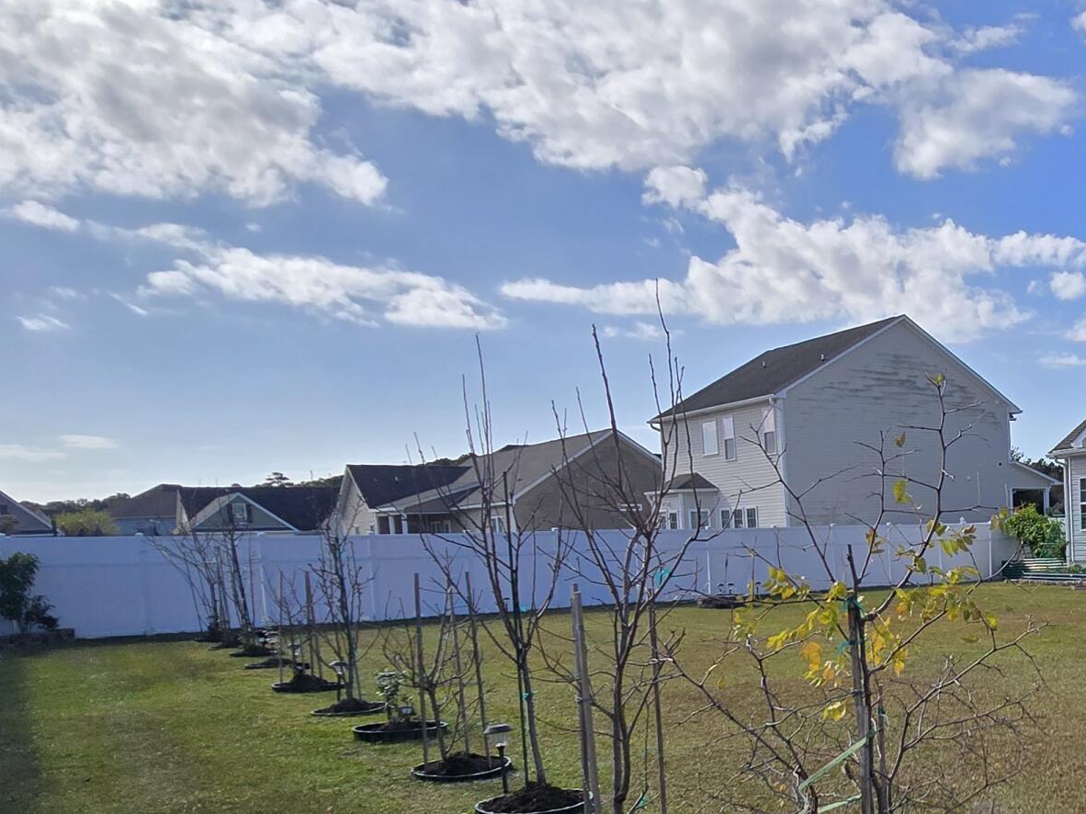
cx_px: 1063
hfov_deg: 47.0
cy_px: 650
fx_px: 1035
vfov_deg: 41.1
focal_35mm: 33
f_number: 2.2
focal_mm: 2.2
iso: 50
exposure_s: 1/4131
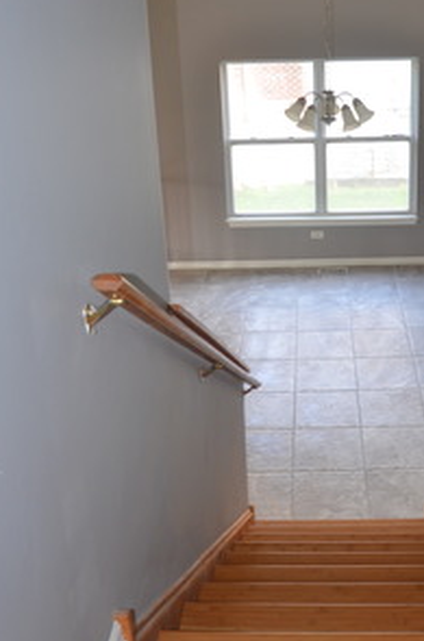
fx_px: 782
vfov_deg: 43.7
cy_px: 196
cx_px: 283
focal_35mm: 44
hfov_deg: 30.1
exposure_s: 1/60
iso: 450
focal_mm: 18
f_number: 3.5
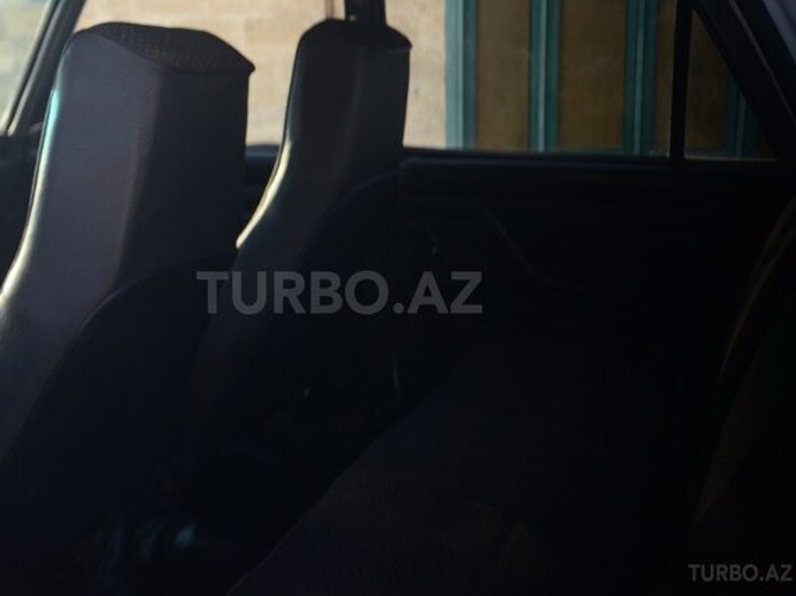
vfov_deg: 29.1
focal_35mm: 50
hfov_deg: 38.1
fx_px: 1149
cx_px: 339
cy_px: 292
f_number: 10
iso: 1250
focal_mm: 30
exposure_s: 1/500
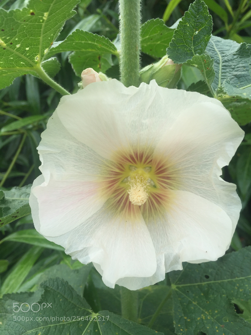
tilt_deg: -9.5
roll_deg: +0.6
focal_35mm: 29
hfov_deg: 48.2
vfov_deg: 61.7
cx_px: 126
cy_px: 168
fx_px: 280
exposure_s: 1/760
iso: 32
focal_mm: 4.15
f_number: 2.2
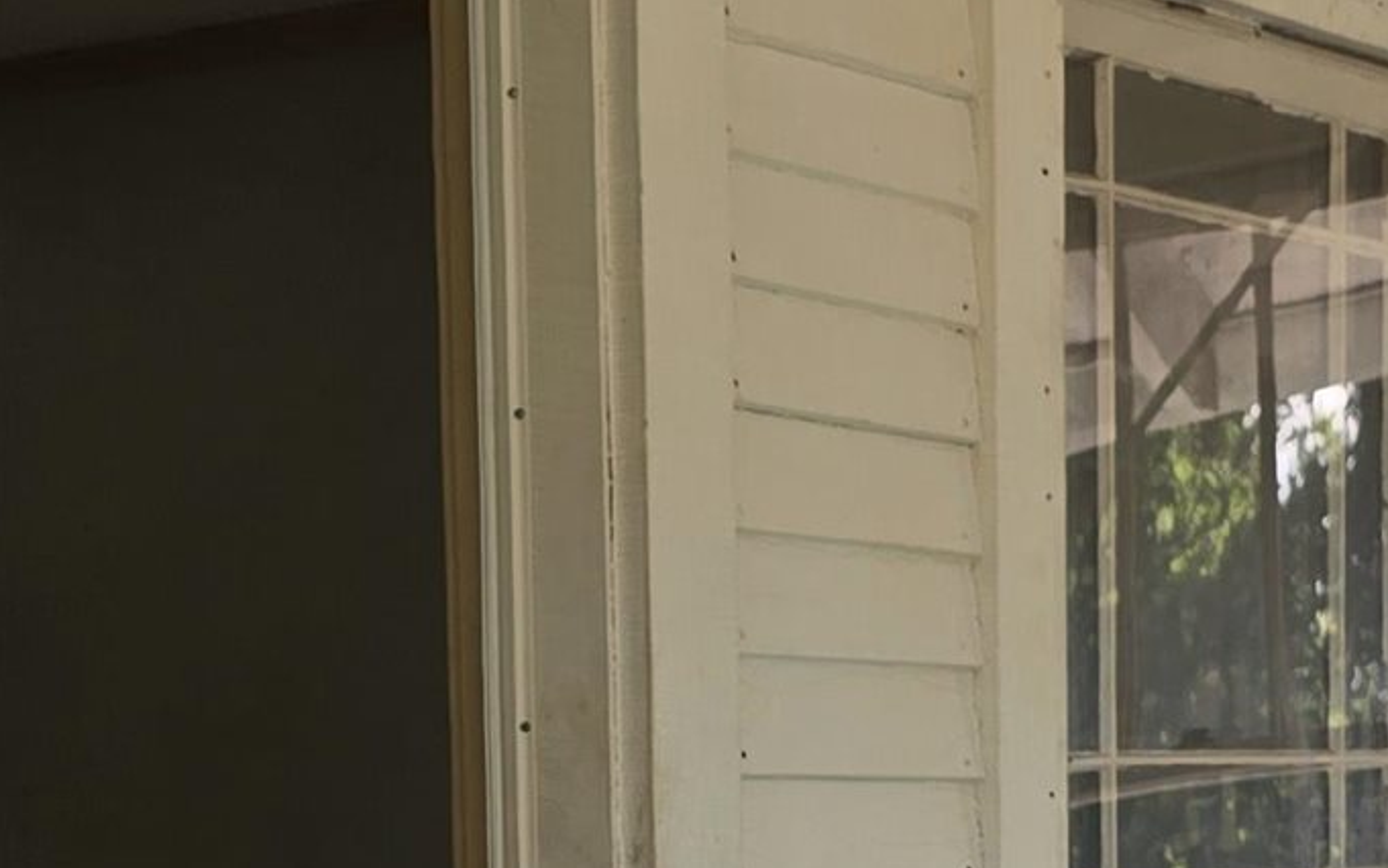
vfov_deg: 11.6
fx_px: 4162
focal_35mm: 110
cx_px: 707
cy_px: 1155
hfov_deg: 18.9
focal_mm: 6.3
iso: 20
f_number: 1.7
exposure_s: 1/180
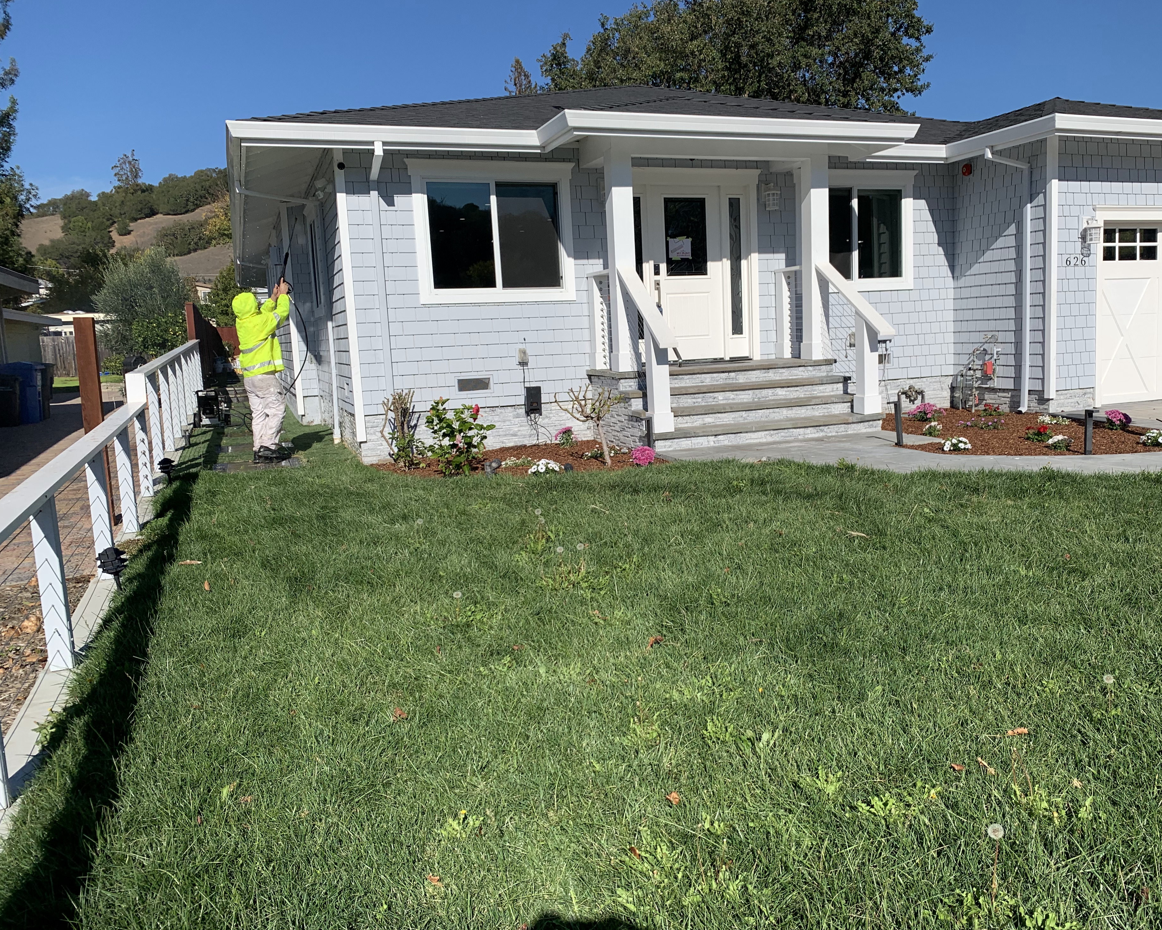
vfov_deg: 51.5
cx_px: 639
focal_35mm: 28
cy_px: 455
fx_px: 963
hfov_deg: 62.1
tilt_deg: -7.8
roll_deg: +2.9
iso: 25
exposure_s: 1/4098
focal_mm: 4.25
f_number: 1.8
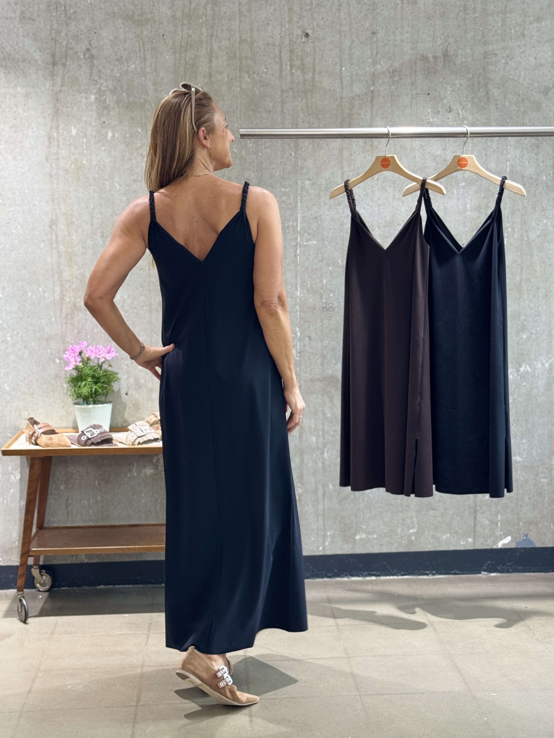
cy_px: 369
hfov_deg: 30.3
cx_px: 277
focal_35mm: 48
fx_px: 1024
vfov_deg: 39.7
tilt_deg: -7.0
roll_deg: -3.0
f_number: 1.78
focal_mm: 6.76
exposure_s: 1/50
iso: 64
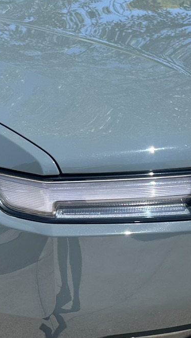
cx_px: 33
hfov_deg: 15.0
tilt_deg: -14.2
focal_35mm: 80
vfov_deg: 26.5
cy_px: 168
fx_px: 719
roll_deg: -2.3
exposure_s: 1/3472
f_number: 1.78
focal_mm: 6.86
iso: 80
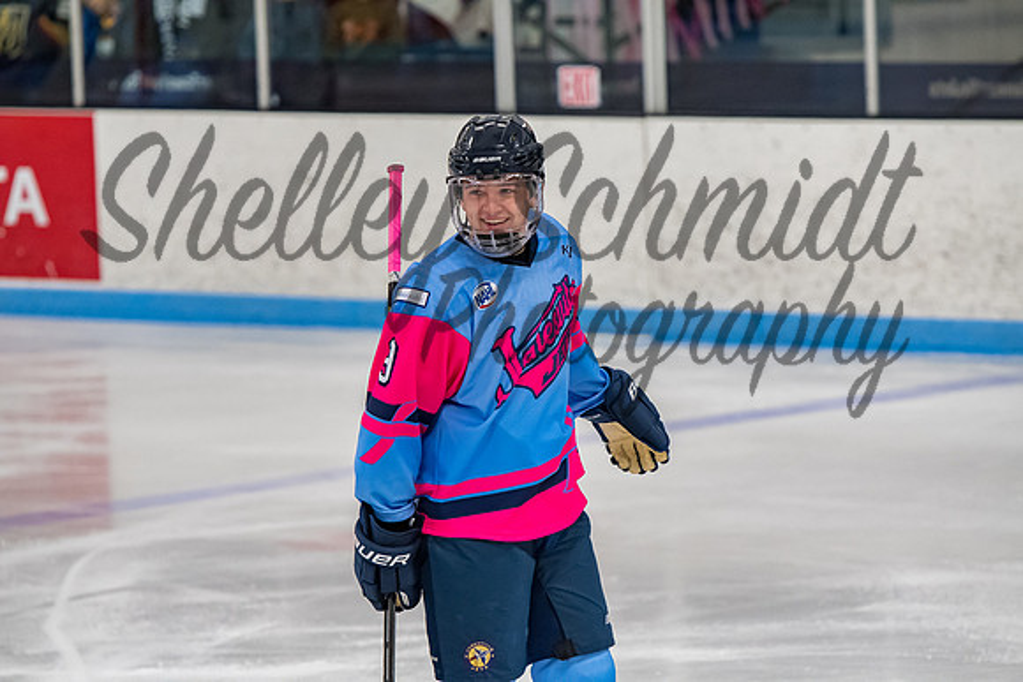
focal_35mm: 278
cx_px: 512
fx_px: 7887
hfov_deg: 7.4
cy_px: 341
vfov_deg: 5.0
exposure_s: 1/800
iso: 2500
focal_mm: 185
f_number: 3.5
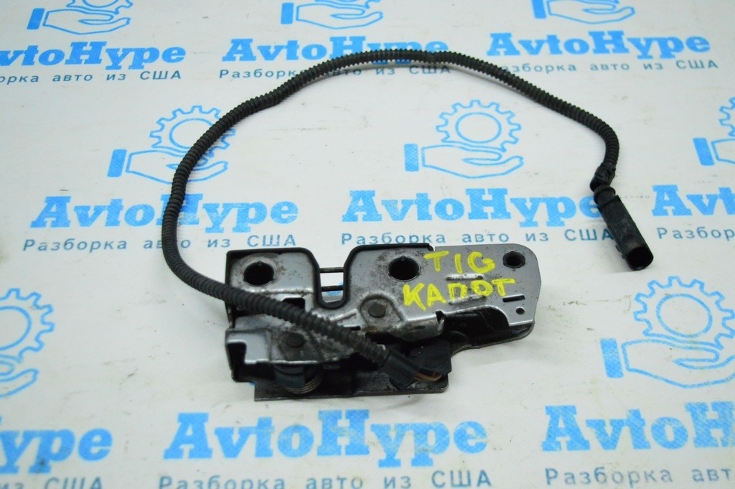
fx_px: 949
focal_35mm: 46
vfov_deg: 28.9
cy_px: 244
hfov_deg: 42.4
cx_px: 368
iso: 6400
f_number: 4.2
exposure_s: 1/800
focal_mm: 31
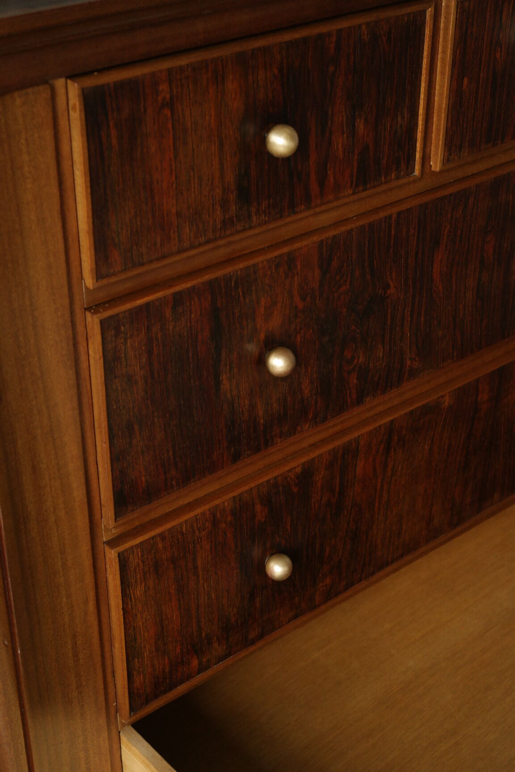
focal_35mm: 58
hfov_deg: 23.4
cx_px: 258
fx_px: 1244
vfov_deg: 34.5
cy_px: 386
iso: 800
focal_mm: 38
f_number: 5.6
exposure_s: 1/25
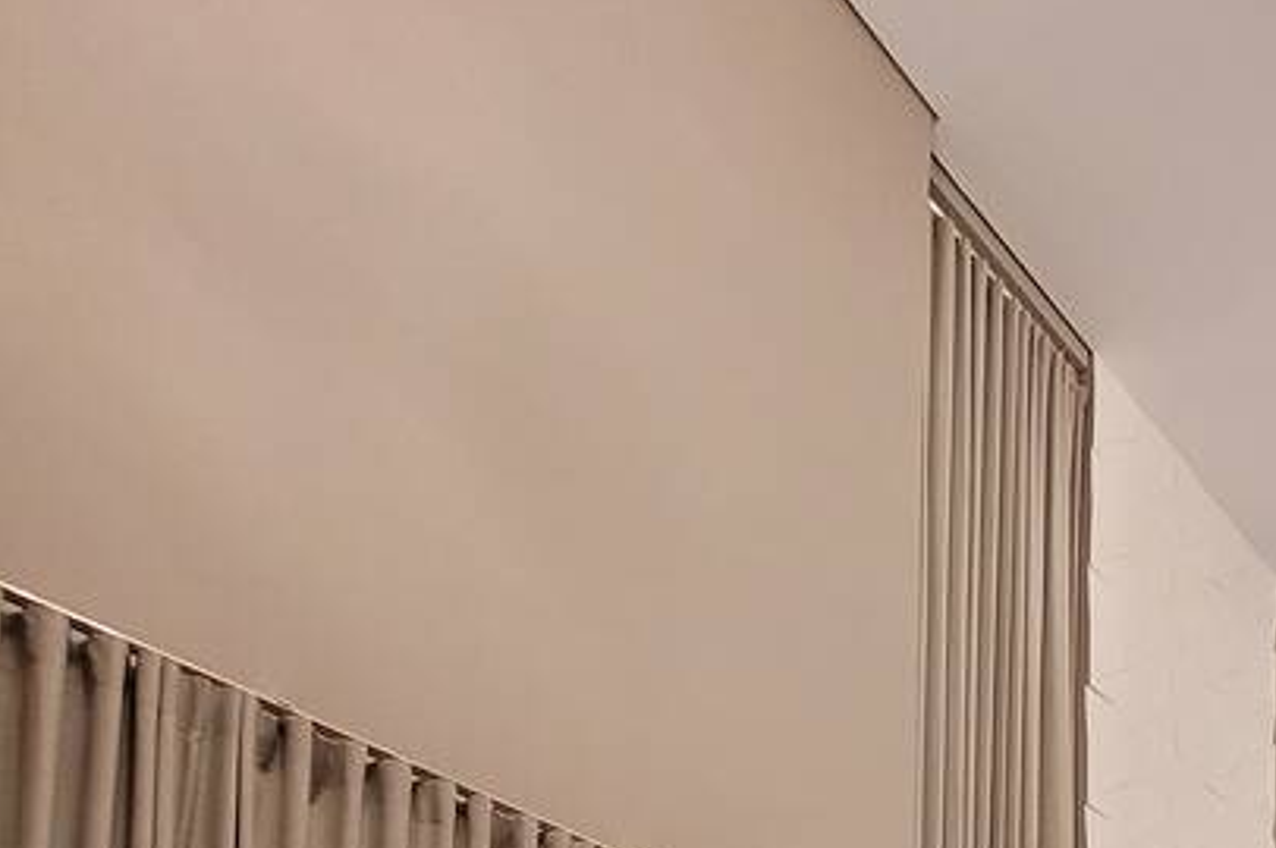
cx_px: 1169
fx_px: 1275
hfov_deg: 47.3
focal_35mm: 36
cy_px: 1360
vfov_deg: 25.0
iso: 250
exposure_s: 1/60
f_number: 2.2
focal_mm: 1.74
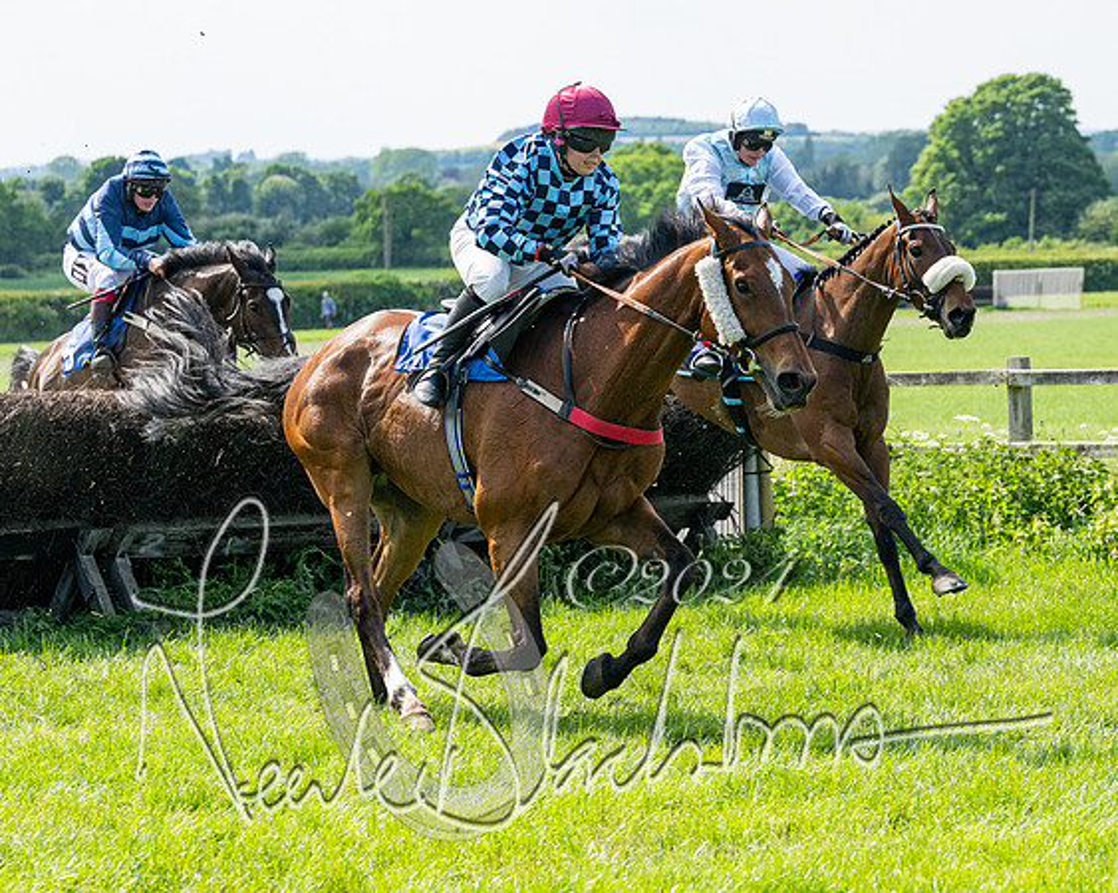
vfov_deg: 12.1
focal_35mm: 127
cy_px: 457
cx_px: 603
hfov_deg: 15.1
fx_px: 4213
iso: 400
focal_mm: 70
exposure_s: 1/3200
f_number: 4
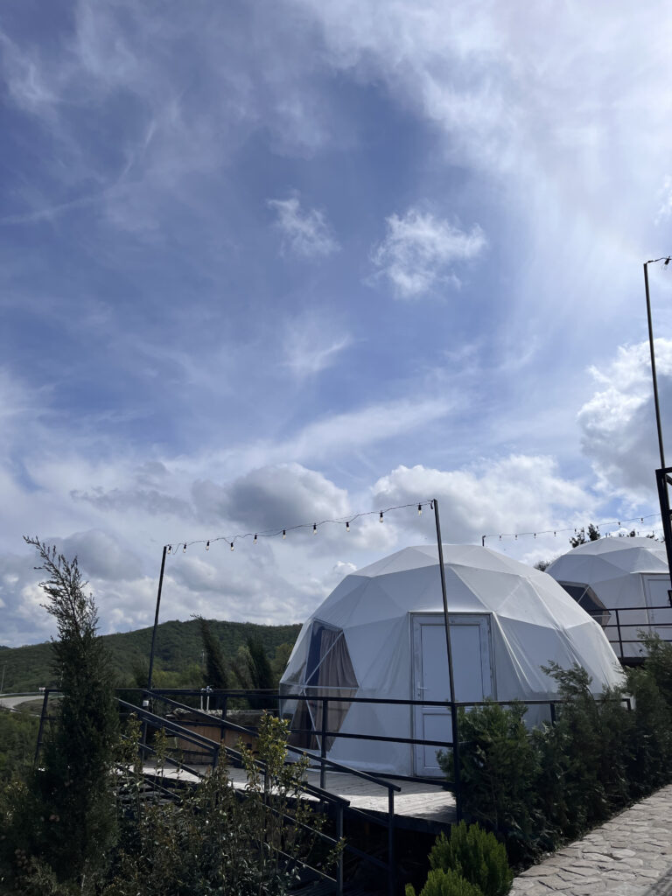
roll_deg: -0.4
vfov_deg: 67.3
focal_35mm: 26
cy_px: 448
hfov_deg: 53.1
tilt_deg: +18.7
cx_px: 336
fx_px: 673
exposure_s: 1/11905
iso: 50
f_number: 1.6
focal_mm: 5.1
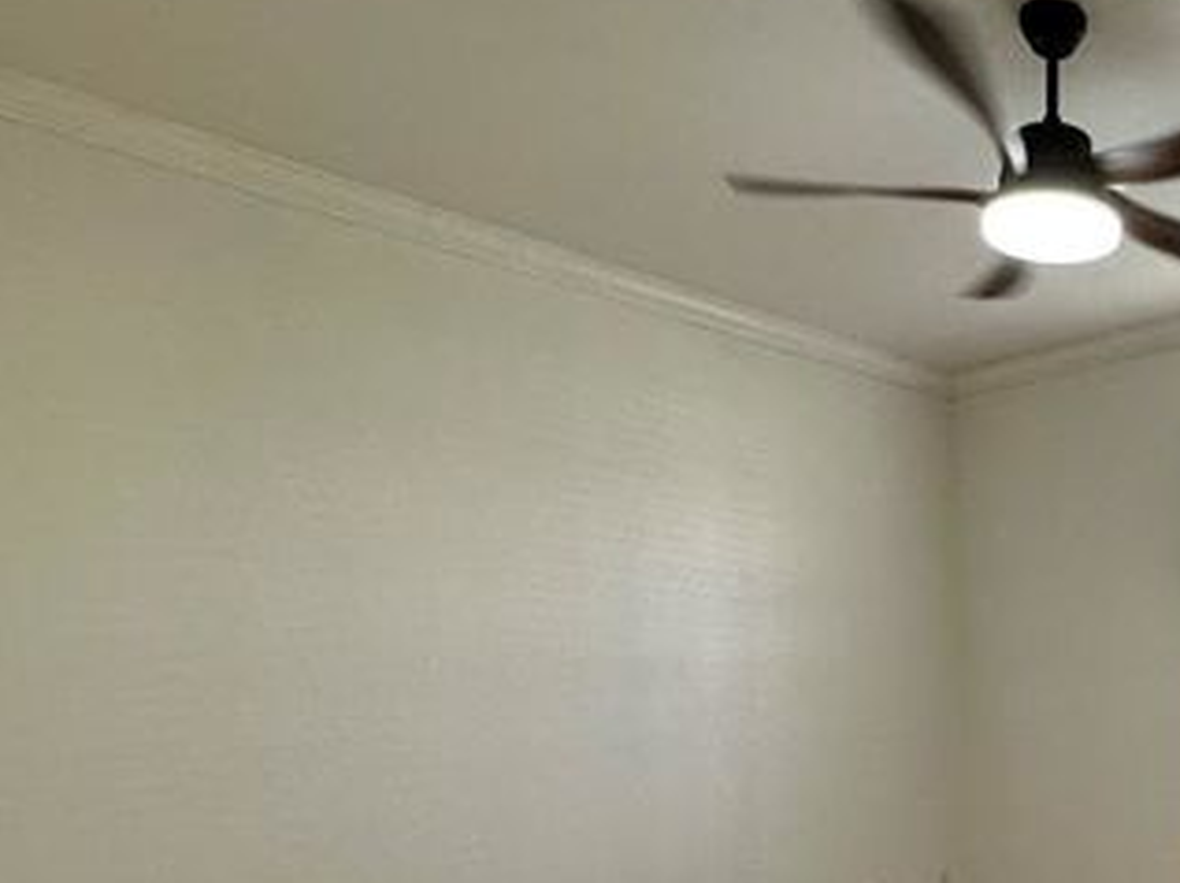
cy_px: 746
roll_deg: +0.4
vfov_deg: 42.6
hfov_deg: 48.9
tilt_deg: -3.4
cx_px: 1156
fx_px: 1056
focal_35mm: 31
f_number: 2.2
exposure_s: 1/120
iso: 160
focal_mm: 2.22
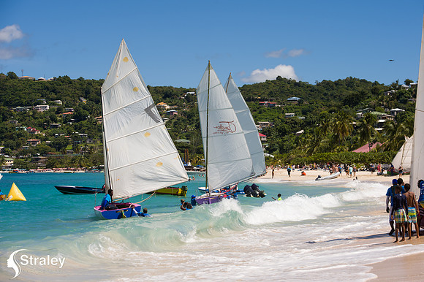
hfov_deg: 21.5
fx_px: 1118
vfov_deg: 14.4
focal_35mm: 95
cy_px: 141
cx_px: 212
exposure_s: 1/640
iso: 100
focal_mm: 95
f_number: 8
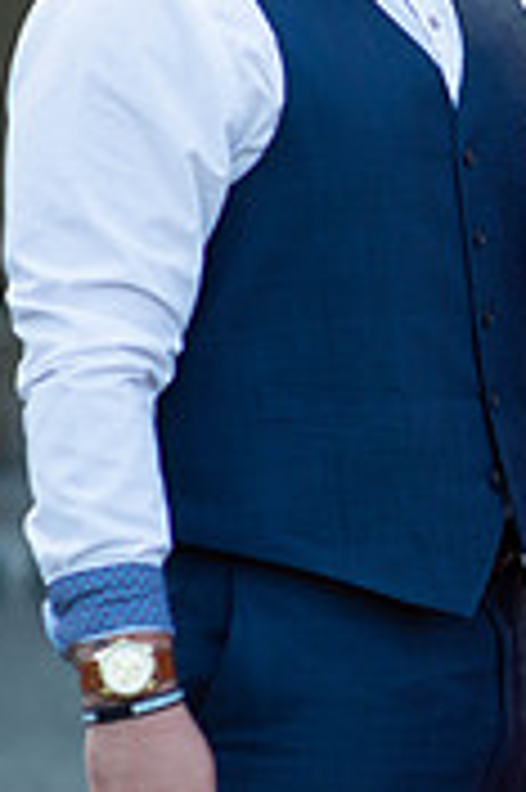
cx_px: 641
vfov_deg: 9.5
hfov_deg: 6.3
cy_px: 356
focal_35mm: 217
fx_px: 4765
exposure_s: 1/800
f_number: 2
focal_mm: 85
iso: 250
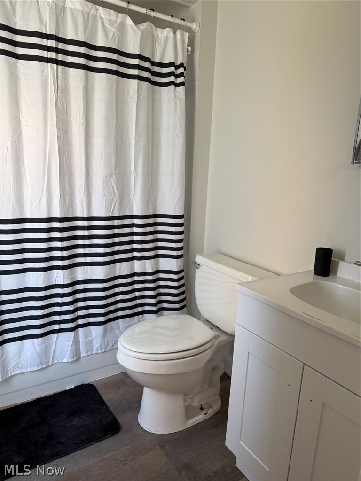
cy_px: 240
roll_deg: -2.9
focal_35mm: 24
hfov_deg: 56.8
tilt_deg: -11.8
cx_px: 180
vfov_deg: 71.6
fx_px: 334
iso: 200
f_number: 1.78
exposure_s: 1/81
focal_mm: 6.76
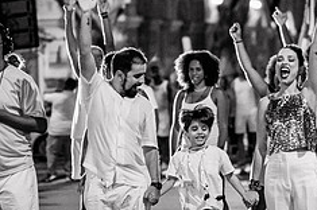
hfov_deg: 11.1
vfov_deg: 7.4
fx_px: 1627
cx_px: 241
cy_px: 90
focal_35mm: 185
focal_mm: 50
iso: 2000
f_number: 1.2
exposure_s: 1/250
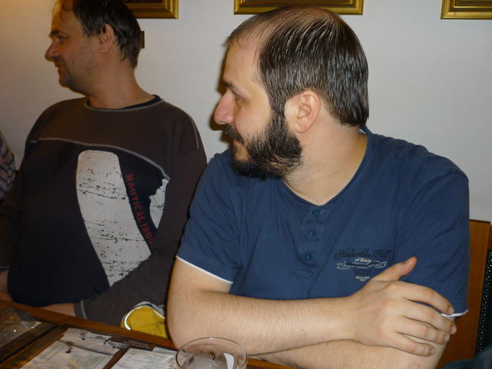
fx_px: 469
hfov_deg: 55.4
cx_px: 246
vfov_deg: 42.9
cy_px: 184
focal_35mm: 33
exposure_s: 1/60
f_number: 2.8
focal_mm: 5.5
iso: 100
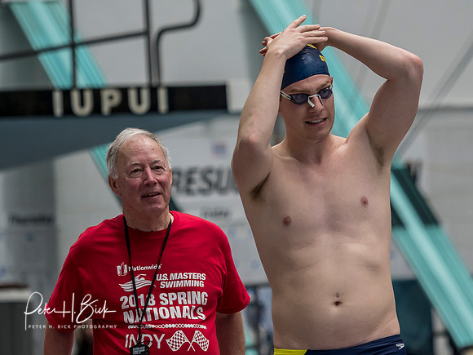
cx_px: 328
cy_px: 189
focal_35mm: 344
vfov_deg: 4.3
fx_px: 4700
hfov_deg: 5.8
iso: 800
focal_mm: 120
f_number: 2.8
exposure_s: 1/400
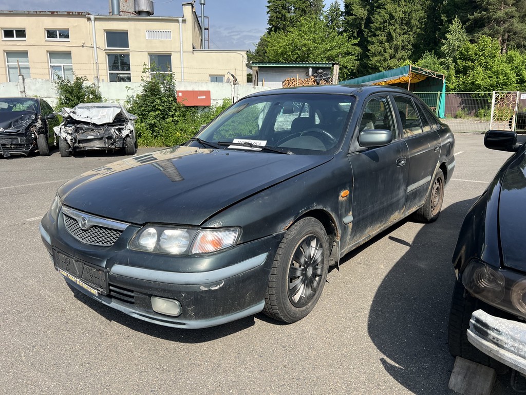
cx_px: 263
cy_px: 198
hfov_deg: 67.3
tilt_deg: -9.3
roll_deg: +2.3
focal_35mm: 26
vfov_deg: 53.1
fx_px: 395
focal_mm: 5.7
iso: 50
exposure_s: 1/2632
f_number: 1.5
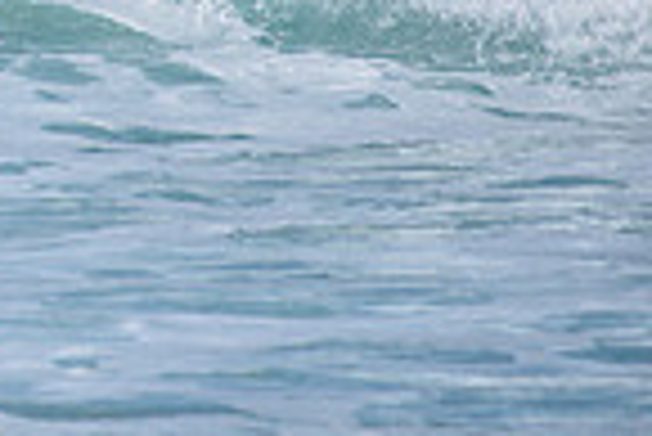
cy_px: -164
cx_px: -634
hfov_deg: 1.0
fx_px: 36349
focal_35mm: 2005
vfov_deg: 0.7
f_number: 5.6
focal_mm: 500
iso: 160
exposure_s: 1/2000
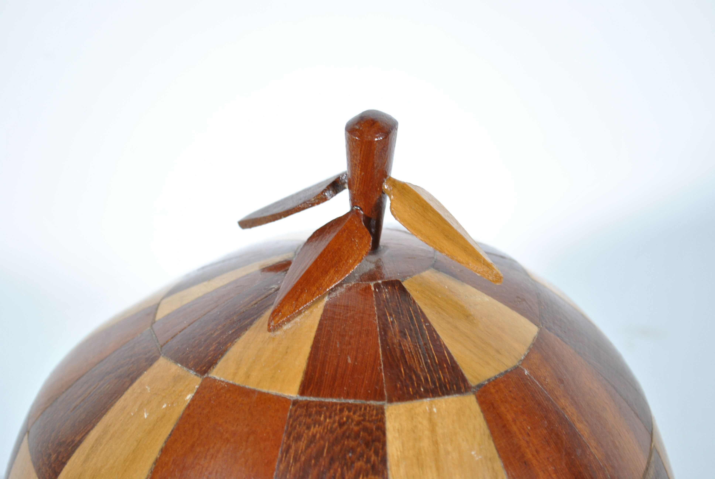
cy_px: 240
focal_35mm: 82
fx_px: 1640
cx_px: 358
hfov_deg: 24.6
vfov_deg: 16.6
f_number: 5.6
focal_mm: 55
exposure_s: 1/15
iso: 200
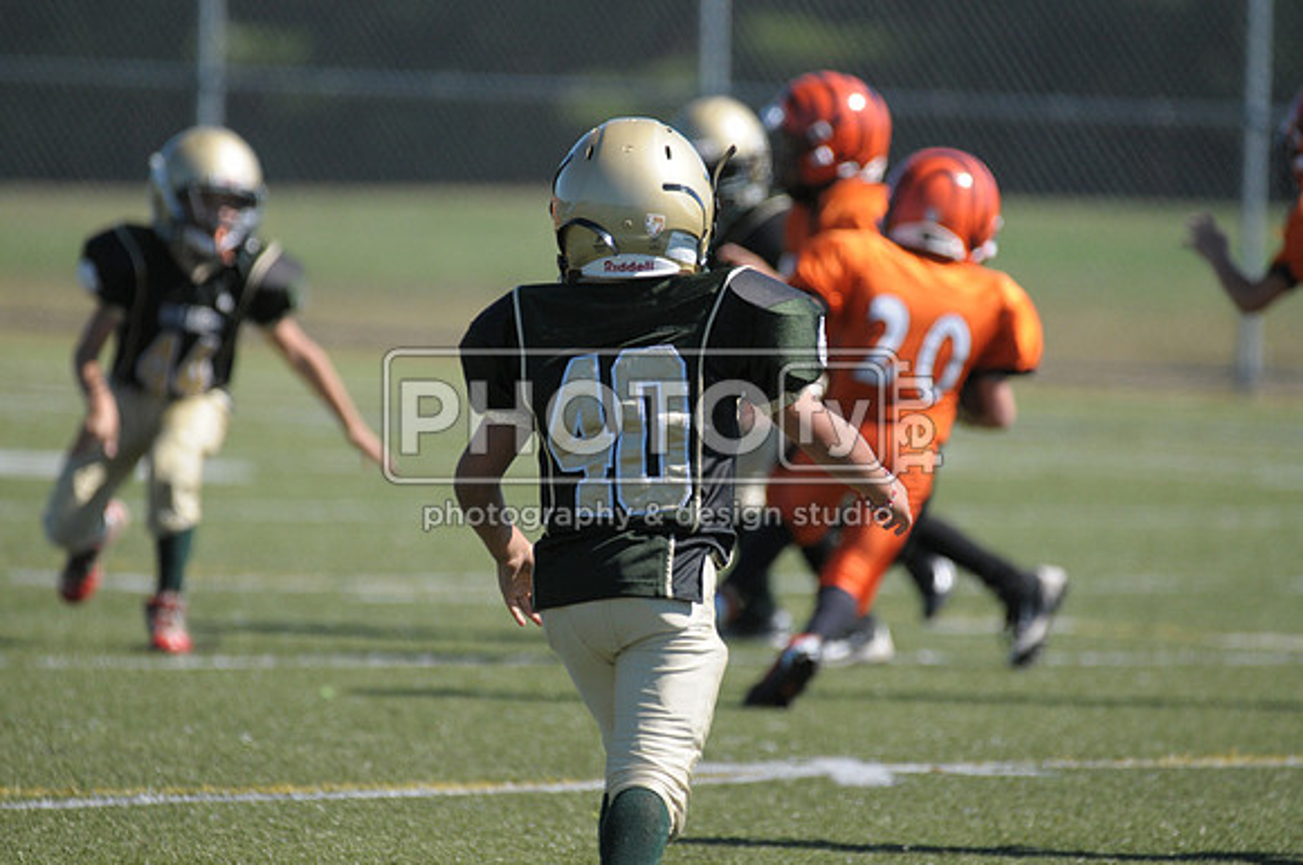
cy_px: 432
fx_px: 16265
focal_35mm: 450
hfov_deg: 4.6
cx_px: 652
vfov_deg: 3.0
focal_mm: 300
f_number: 4
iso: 640
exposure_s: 1/3200
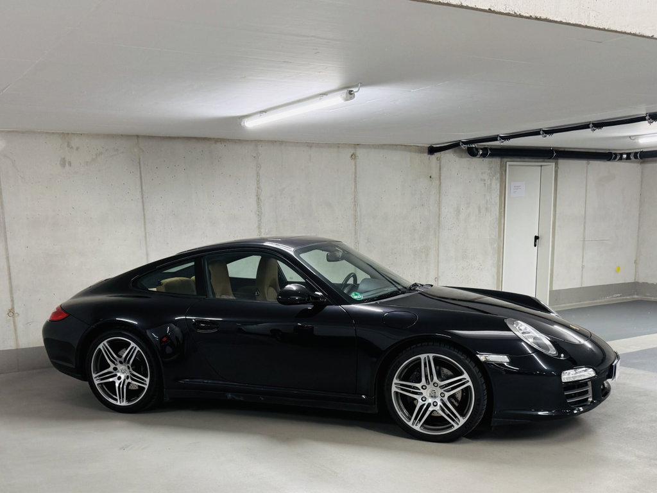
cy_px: 246
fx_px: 456
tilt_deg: -9.8
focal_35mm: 24
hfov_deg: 71.6
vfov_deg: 56.8
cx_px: 328
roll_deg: +0.9
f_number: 1.78
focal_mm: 6.76
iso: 125
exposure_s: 1/50
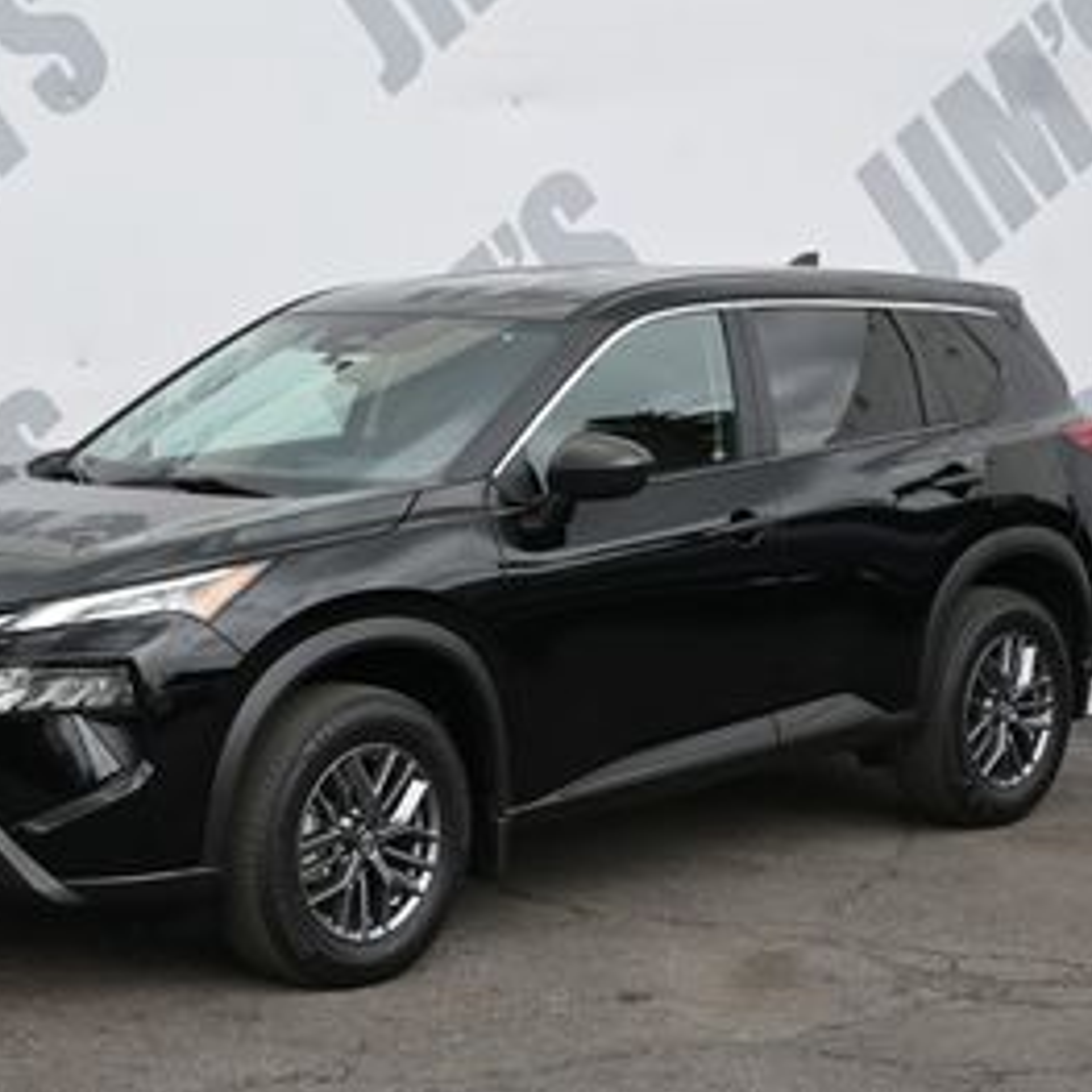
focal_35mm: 76
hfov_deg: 22.8
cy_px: 548
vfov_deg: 22.9
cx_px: 399
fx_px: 2700
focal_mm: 39
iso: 125
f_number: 5.6
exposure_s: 1/250
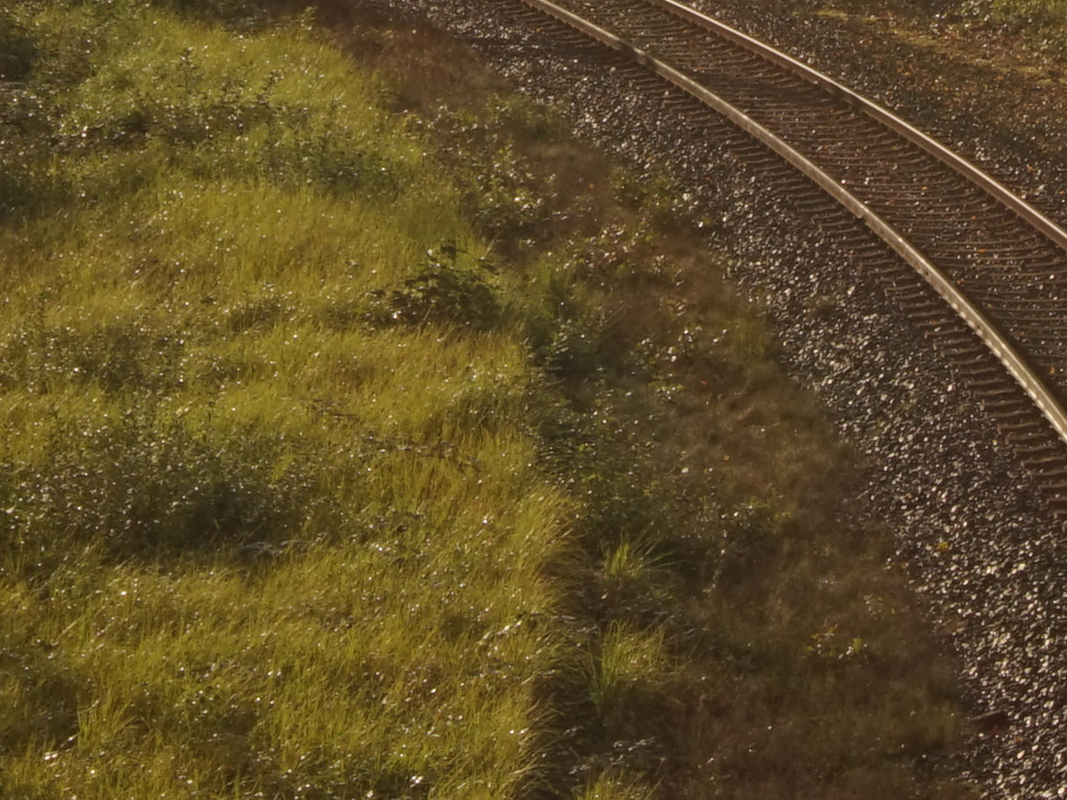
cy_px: -542
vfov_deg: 6.0
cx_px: 390
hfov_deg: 8.1
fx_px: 7521
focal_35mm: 244
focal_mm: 36
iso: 100
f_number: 14
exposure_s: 1/160
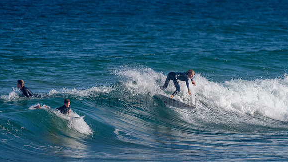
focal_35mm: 645
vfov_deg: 1.9
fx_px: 4925
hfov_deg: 3.3
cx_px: 155
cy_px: 91
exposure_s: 1/2000
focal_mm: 500
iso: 140
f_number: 5.6
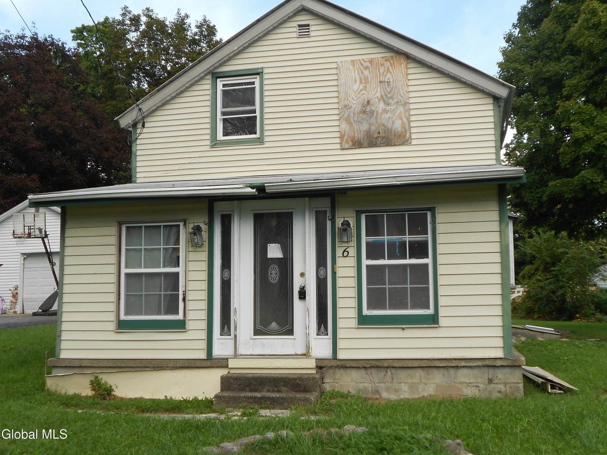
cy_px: 228
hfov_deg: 50.1
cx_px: 304
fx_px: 649
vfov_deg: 38.7
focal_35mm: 37
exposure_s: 1/320
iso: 80
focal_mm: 6.7
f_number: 3.9
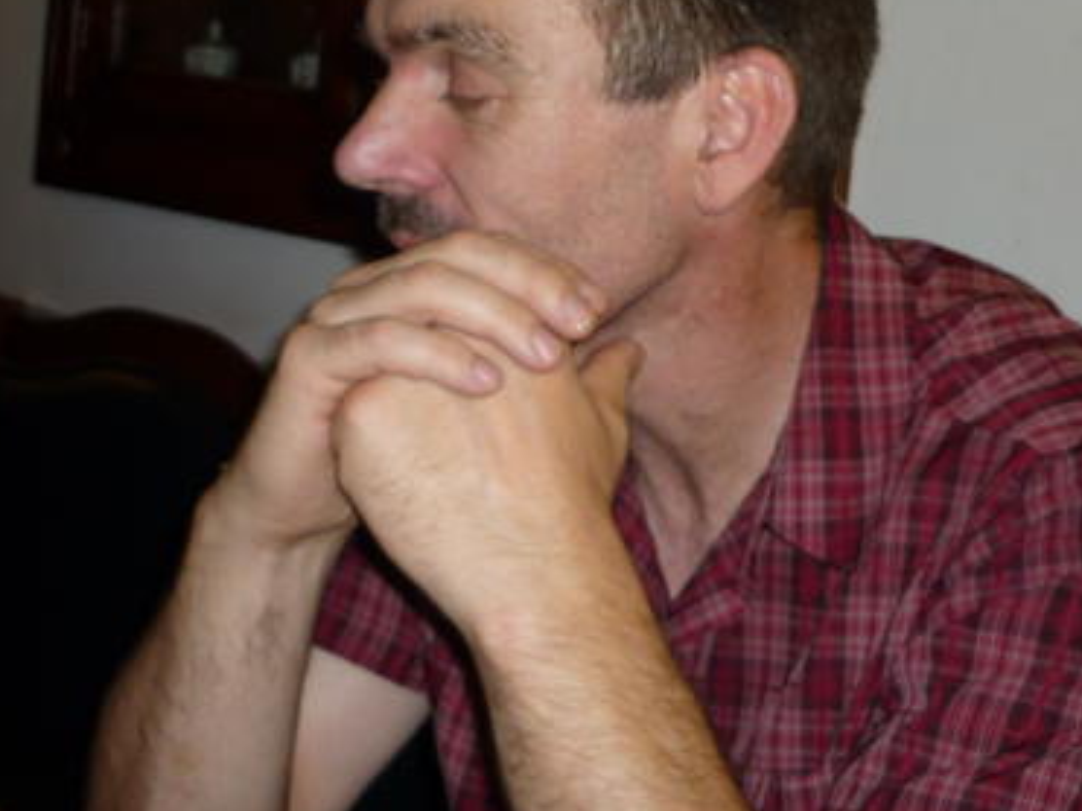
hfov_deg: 33.8
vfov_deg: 25.2
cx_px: 577
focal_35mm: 57
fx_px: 1781
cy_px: 146
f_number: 2.8
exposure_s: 1/125
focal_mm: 5.5
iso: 100
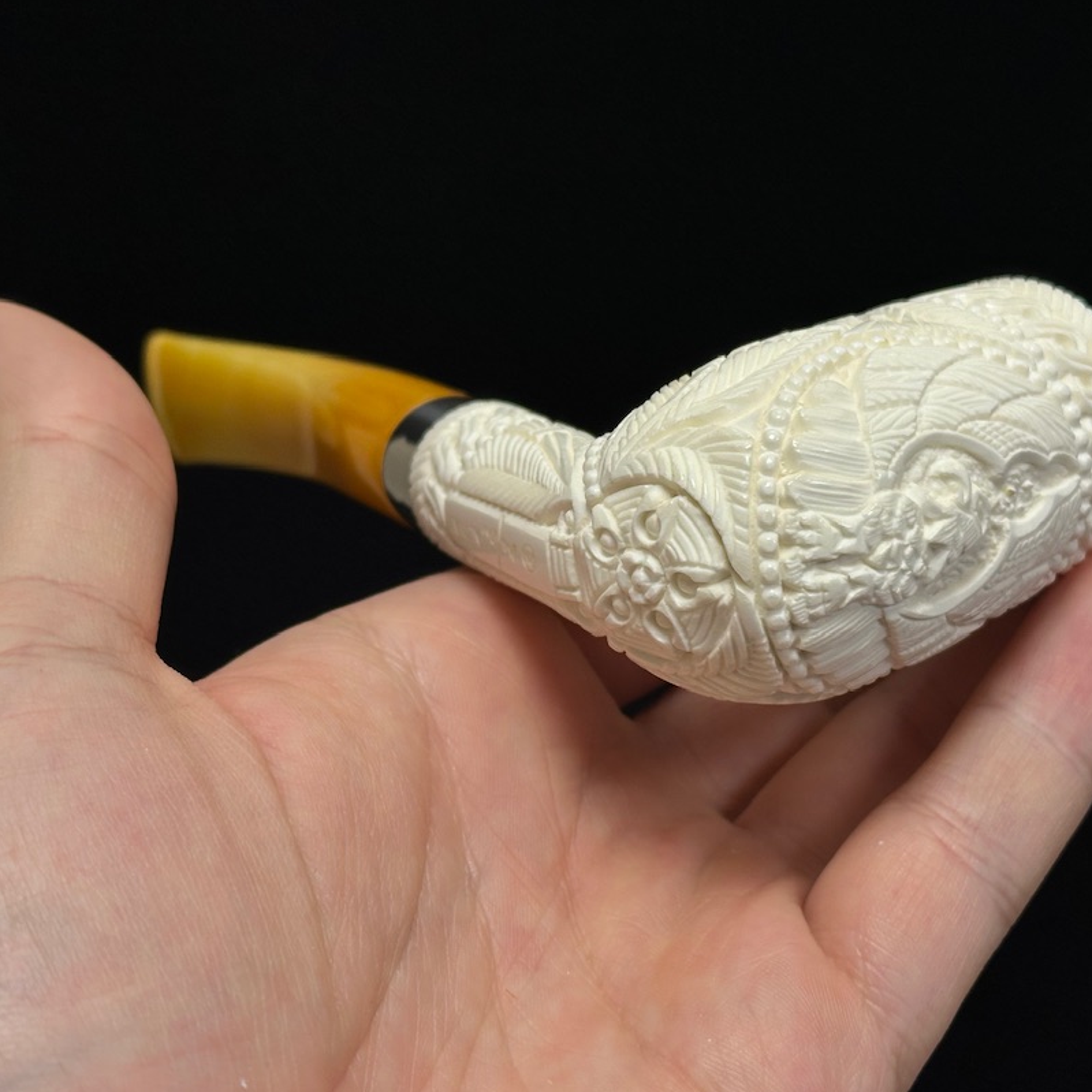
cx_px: 585
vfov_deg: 25.4
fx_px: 2427
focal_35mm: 68
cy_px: 518
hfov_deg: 25.4
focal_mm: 6.86
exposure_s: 1/193
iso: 64
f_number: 1.78
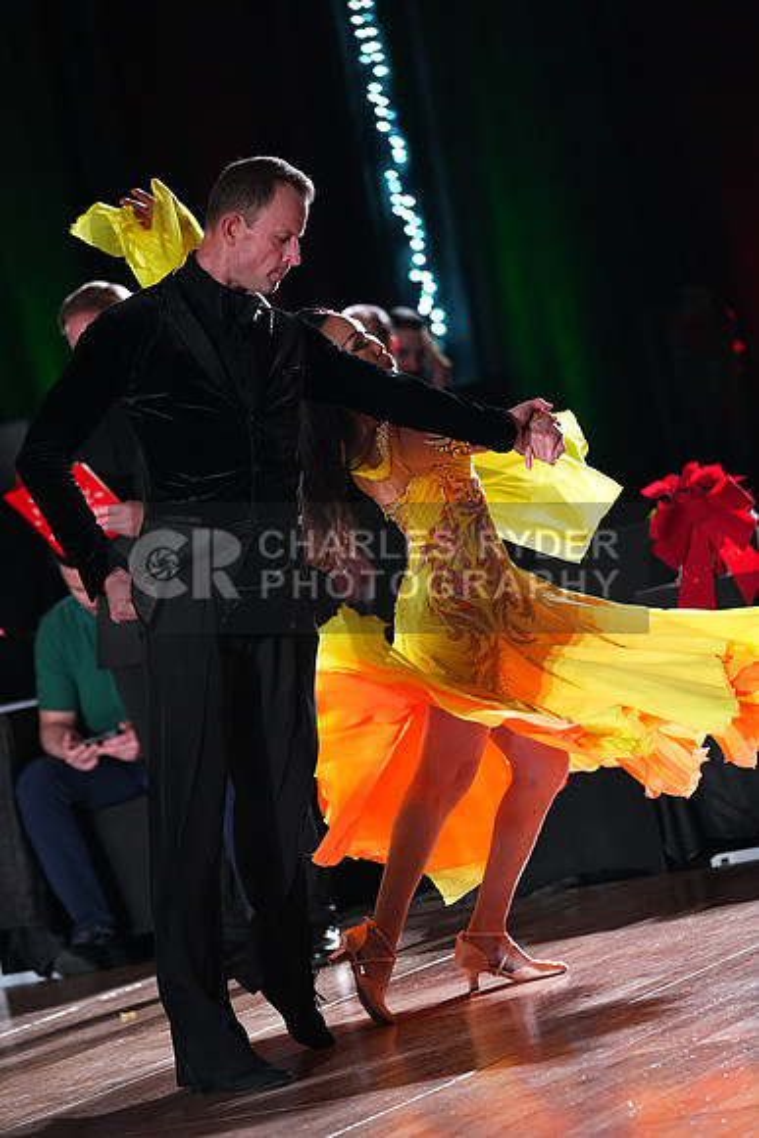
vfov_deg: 11.0
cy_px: 569
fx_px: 5910
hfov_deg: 7.3
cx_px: 380
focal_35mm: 187
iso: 6400
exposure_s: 1/400
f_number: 4
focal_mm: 187
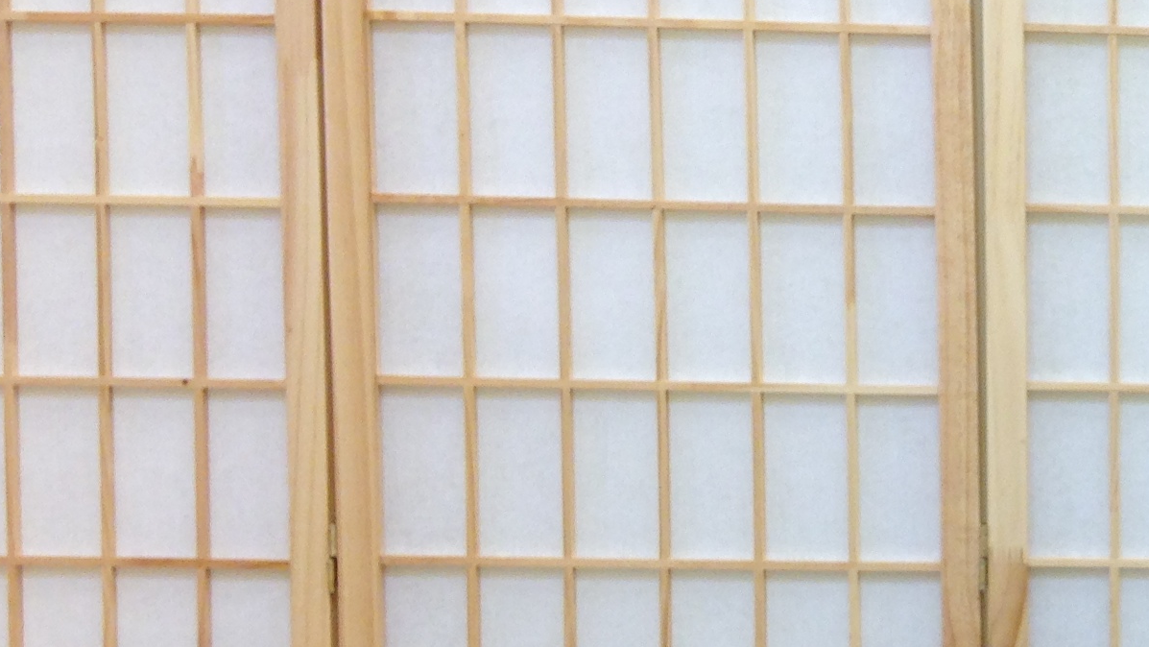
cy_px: 533
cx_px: 1507
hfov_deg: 19.9
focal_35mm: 98
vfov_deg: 12.3
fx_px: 2986
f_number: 2.4
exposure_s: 1/40
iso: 50
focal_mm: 4.13
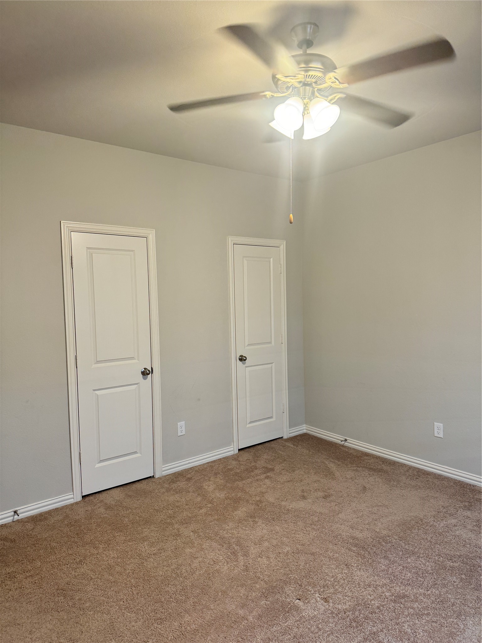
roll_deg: +1.4
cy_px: 322
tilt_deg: -3.5
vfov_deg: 71.6
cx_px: 241
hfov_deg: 56.8
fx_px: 446
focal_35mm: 24
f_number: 1.78
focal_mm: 6.76
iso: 125
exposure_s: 1/60
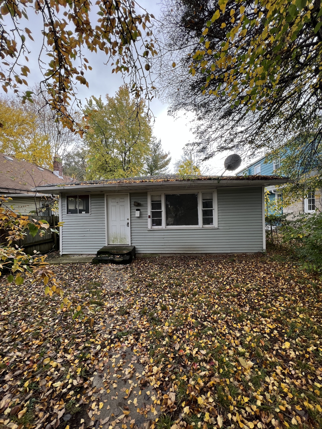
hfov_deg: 89.9
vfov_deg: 106.2
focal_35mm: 13
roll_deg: +1.4
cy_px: 214
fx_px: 161
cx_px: 161
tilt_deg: -1.5
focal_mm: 1.57
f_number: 1.8
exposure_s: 1/192
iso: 32
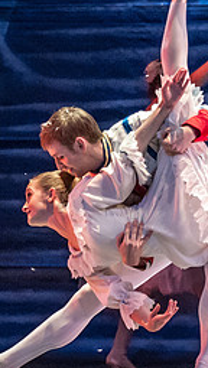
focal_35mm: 376
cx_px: 162
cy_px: 224
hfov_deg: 3.2
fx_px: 3676
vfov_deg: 5.7
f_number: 2.8
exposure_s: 1/320
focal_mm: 98
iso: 3200
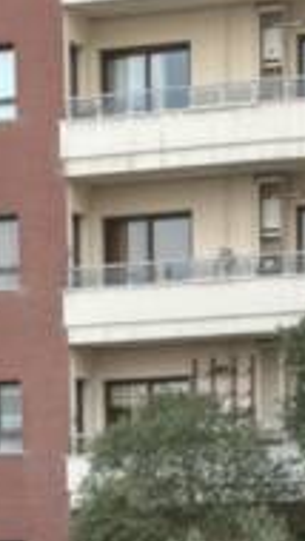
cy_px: 968
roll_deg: +1.5
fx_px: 2772
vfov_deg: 10.5
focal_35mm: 193
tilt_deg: -7.9
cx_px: -4
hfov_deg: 6.3
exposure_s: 1/64
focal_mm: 6.86
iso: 125
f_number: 1.78
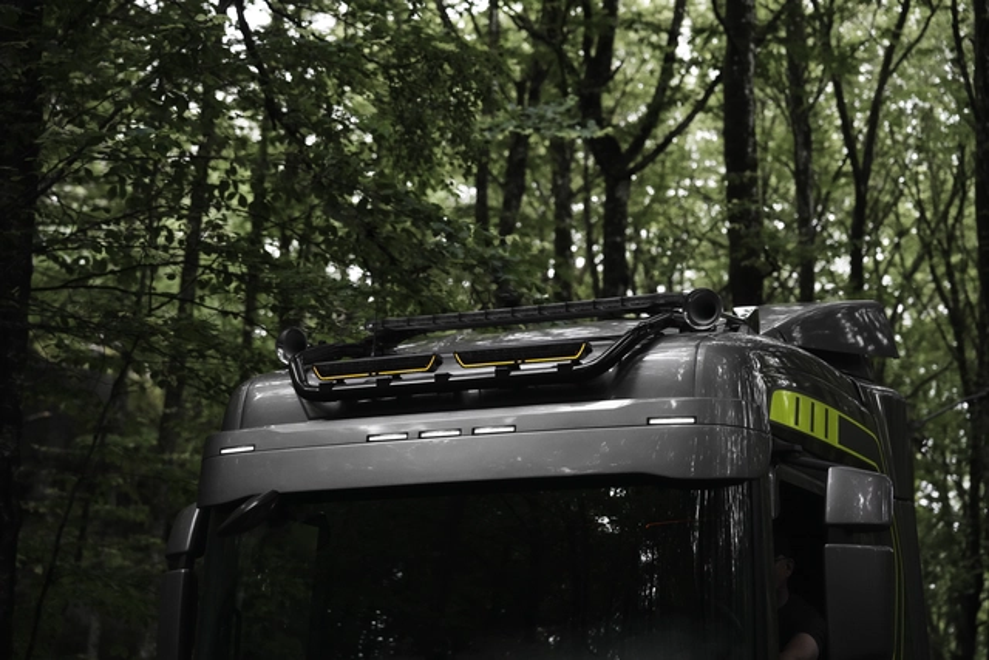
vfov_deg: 19.5
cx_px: 494
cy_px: 330
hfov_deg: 28.8
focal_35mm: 70
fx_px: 1923
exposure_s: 1/160
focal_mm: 70
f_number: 2.8
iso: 8000
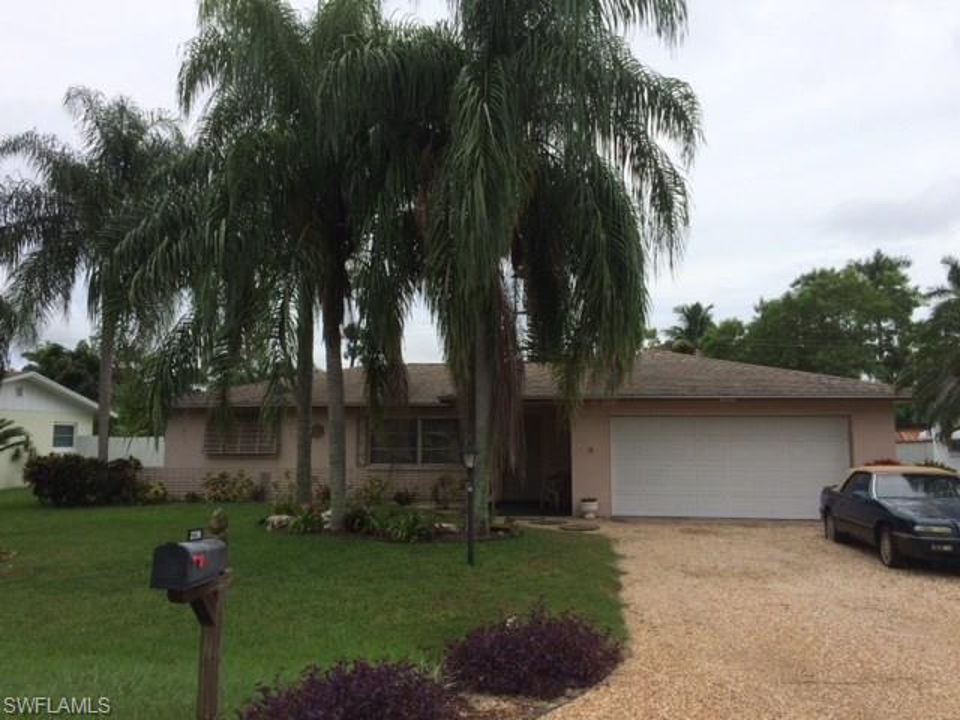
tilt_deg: +6.0
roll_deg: -0.5
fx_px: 804
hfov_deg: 61.7
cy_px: 360
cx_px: 480
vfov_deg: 48.2
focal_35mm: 29
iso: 32
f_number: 2.2
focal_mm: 4.15
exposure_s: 1/2053
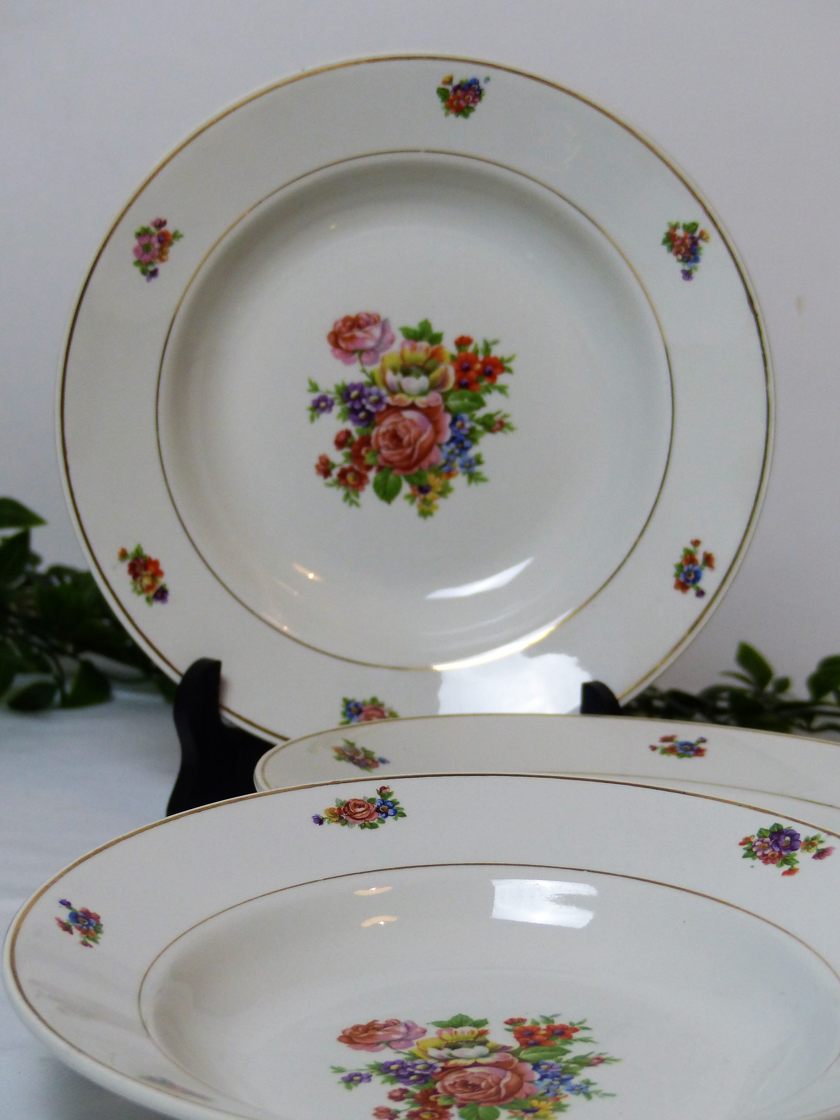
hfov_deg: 13.1
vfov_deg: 17.4
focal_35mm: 113
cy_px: 560
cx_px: 420
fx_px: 3656
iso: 200
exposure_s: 1/60
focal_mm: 18.7
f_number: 2.8
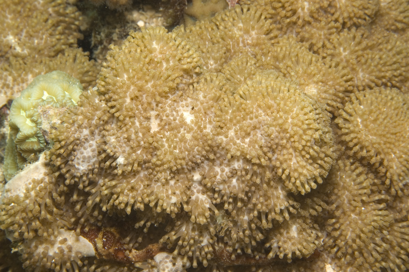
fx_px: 1447
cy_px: 136
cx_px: 204
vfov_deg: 10.7
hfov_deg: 16.1
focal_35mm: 128
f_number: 22
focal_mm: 85
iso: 400
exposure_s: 1/200
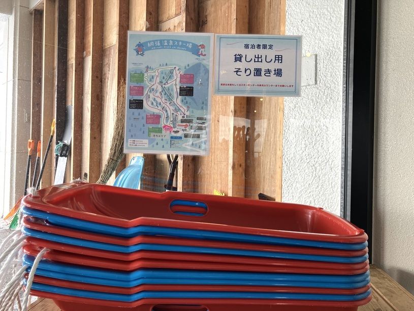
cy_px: 156
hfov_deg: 63.5
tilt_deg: -1.4
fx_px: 335
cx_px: 207
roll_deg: -0.8
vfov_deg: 49.7
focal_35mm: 28
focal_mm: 3.99
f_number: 1.8
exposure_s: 1/100
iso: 32
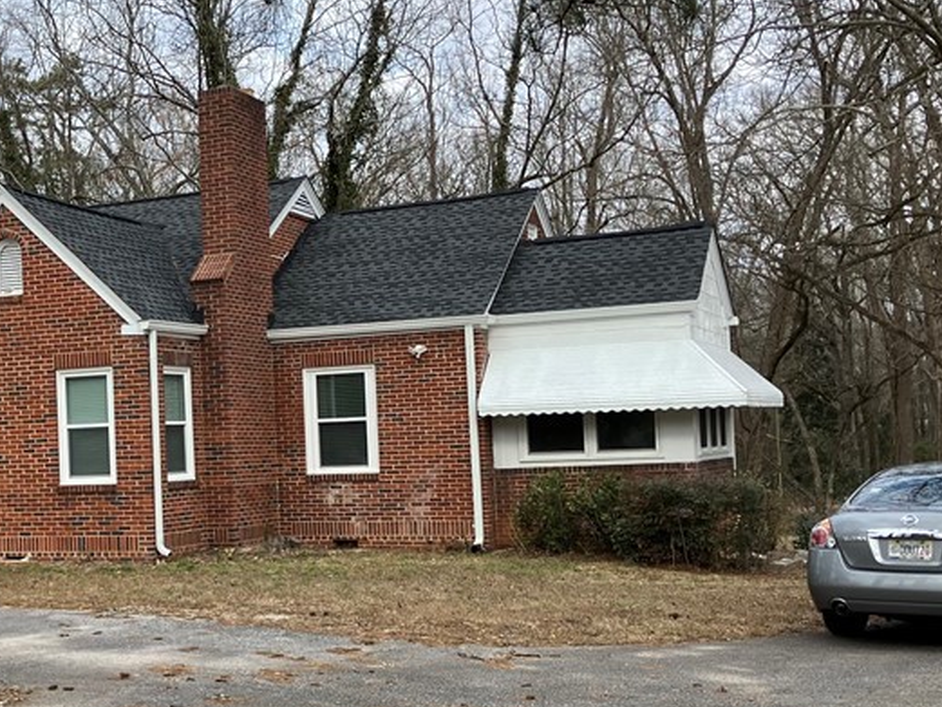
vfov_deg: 26.5
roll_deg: +1.5
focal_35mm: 55
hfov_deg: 33.8
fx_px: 1497
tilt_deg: +1.6
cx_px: 175
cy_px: 412
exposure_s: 1/694
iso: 32
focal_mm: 3.99
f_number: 1.8
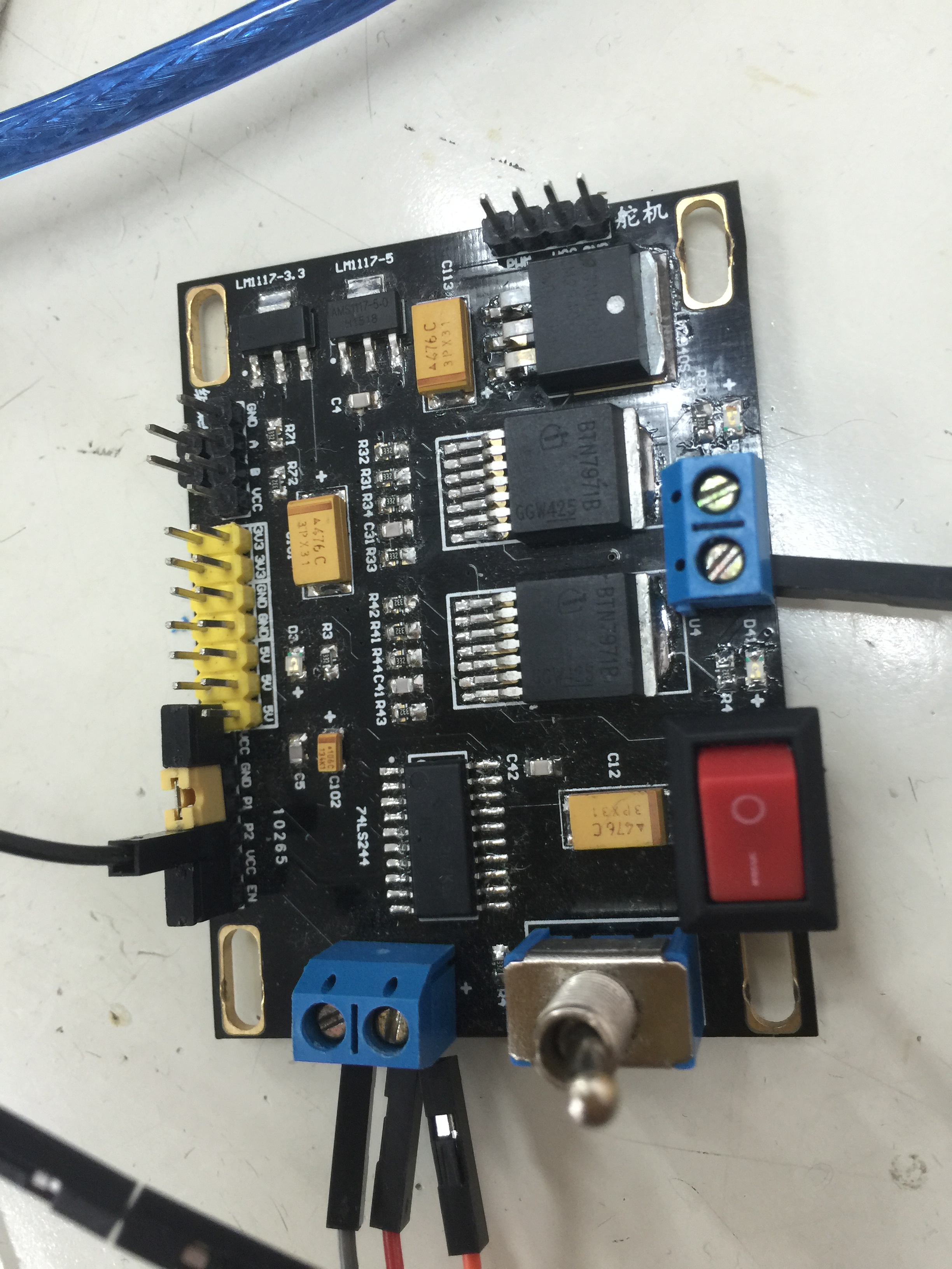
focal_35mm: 29
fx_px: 1063
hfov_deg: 48.2
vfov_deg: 61.7
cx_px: 476
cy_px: 634
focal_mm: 4.15
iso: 64
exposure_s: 1/17
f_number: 2.2
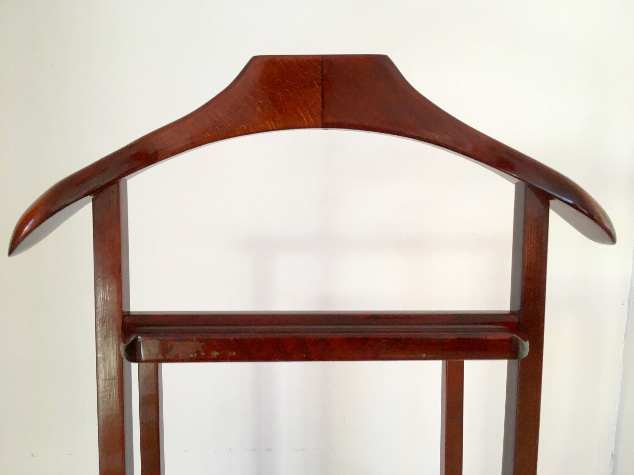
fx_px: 531
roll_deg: +0.0
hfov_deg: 61.7
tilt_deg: -8.0
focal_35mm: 29
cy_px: 238
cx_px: 317
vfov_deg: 48.2
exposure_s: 1/33
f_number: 2.2
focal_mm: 4.15
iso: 32
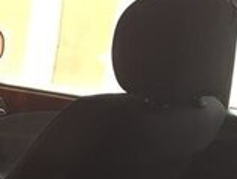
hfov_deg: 14.2
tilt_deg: -21.7
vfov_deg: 11.5
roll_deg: -5.0
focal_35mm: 121
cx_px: -201
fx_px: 830
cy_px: 306
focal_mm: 4.15
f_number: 2.2
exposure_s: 1/33
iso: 32
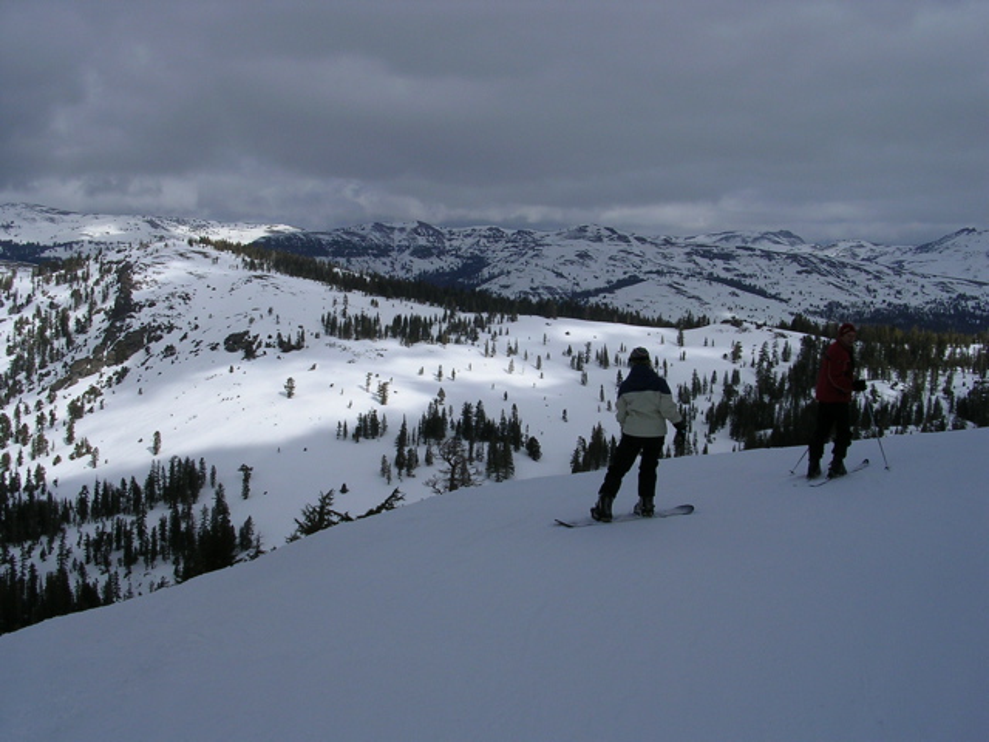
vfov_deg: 37.7
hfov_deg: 49.0
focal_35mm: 38
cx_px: 494
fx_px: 1086
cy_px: 371
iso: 50
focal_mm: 5.8
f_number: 5.6
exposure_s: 1/1100
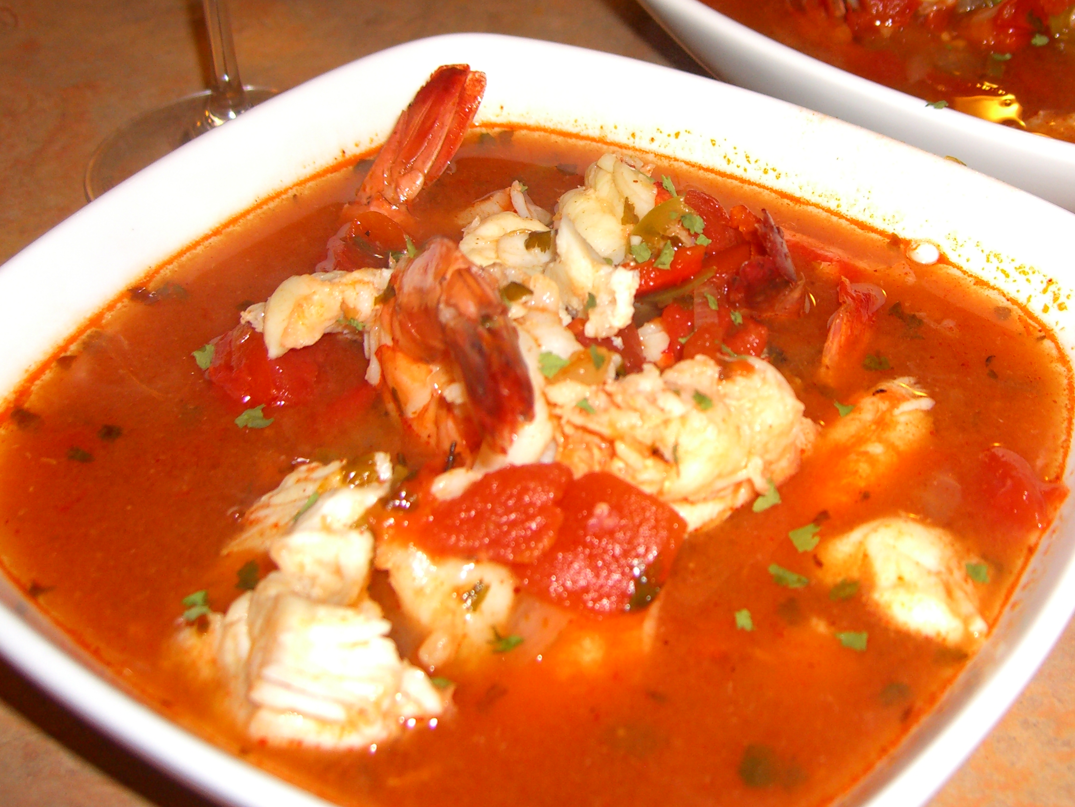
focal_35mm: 52
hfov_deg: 36.4
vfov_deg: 27.8
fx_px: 1615
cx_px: 726
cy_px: 262
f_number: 2.8
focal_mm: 7.9
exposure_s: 1/60
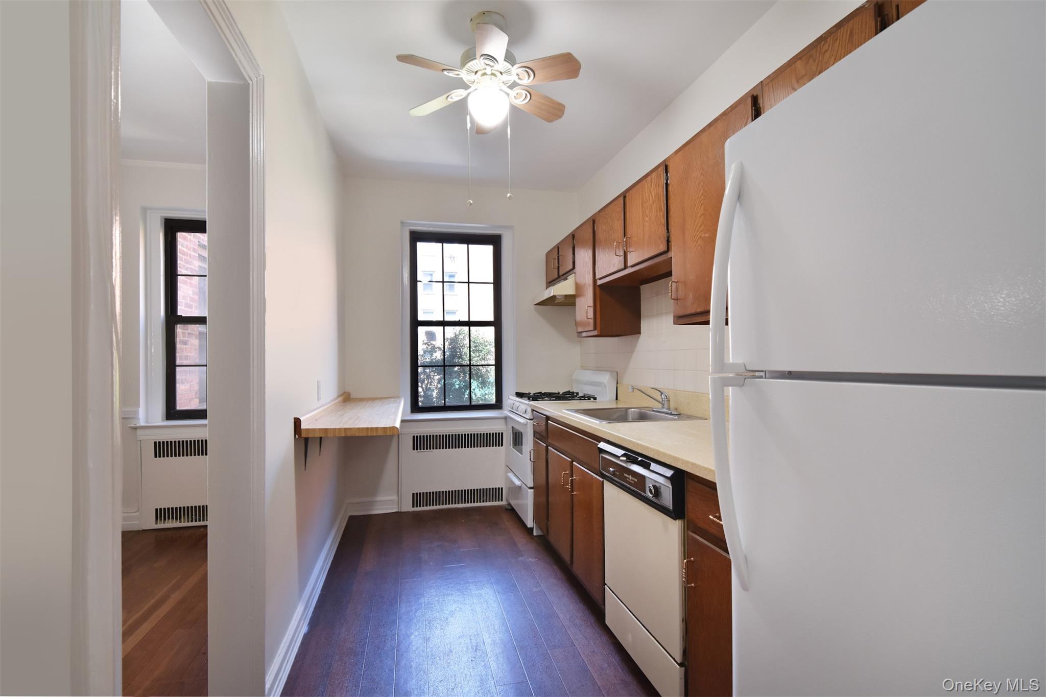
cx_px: 523
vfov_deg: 72.0
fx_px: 479
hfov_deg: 95.0
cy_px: 348
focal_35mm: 16
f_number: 8
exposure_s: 1/30
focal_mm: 11
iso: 640
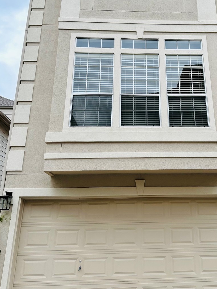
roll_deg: +1.7
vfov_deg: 50.8
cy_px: 108
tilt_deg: +22.8
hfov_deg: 39.0
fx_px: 301
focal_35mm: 36
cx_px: 150
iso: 80
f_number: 1.78
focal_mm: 6.86
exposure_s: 1/406
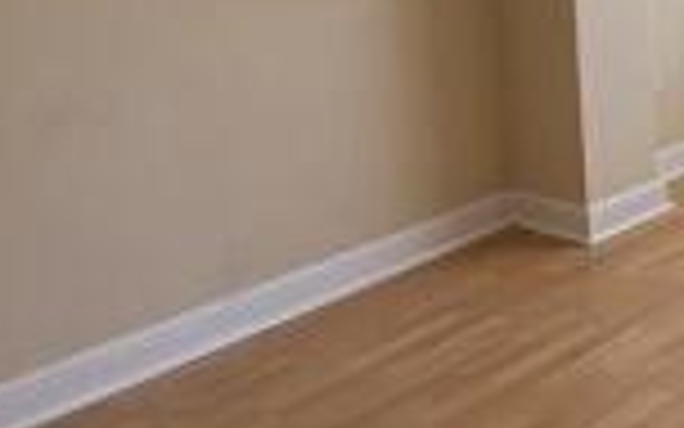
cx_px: 844
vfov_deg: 21.9
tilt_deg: -9.4
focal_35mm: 57
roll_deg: +1.3
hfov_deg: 29.9
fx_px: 1063
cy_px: -7
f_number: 2.2
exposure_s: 1/99
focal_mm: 2.22
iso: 125
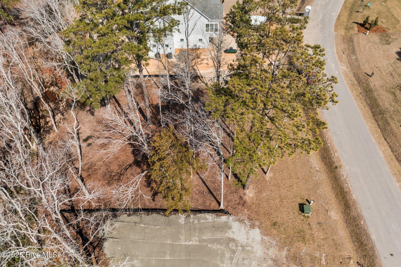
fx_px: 312
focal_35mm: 28
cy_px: 134
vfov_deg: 46.4
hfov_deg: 65.5
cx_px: 200
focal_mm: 10.26
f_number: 2.8
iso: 100
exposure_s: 1/240
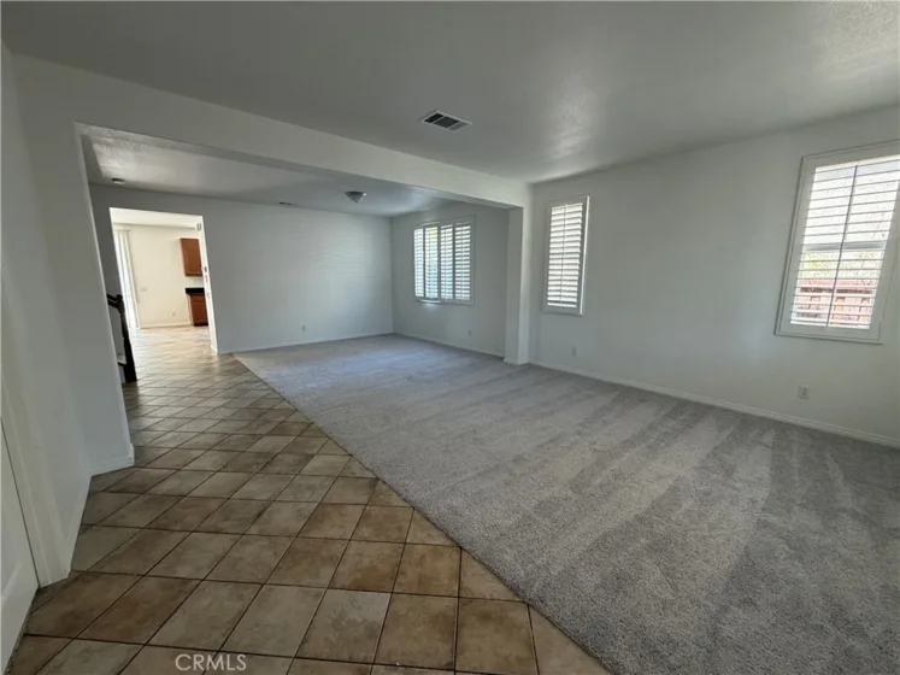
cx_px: 450
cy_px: 338
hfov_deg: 102.1
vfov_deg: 85.7
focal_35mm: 14
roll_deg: +0.0
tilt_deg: -9.3
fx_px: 364
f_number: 2.2
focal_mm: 2.22
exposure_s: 1/60
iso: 200
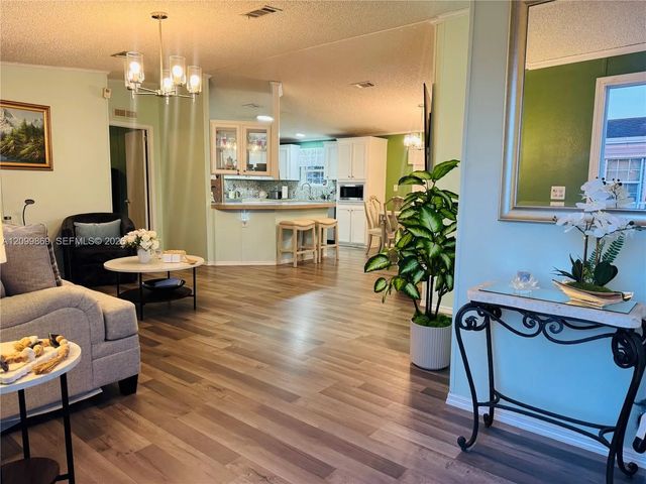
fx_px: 448
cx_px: 323
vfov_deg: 56.8
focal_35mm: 24
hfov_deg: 71.6
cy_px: 242
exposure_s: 1/60
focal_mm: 6.76
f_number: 1.78
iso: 200
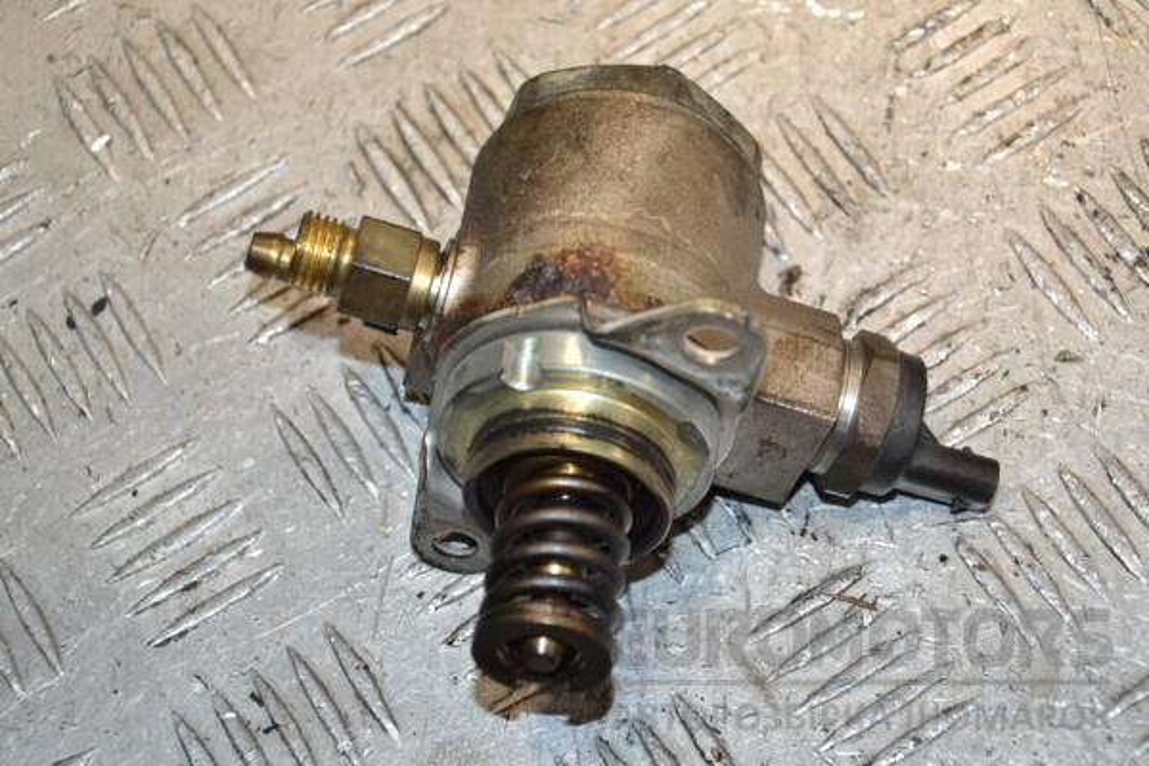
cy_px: 383
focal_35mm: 87
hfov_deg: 23.4
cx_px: 574
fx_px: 2777
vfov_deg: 15.7
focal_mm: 58
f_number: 5
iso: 800
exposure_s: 1/200
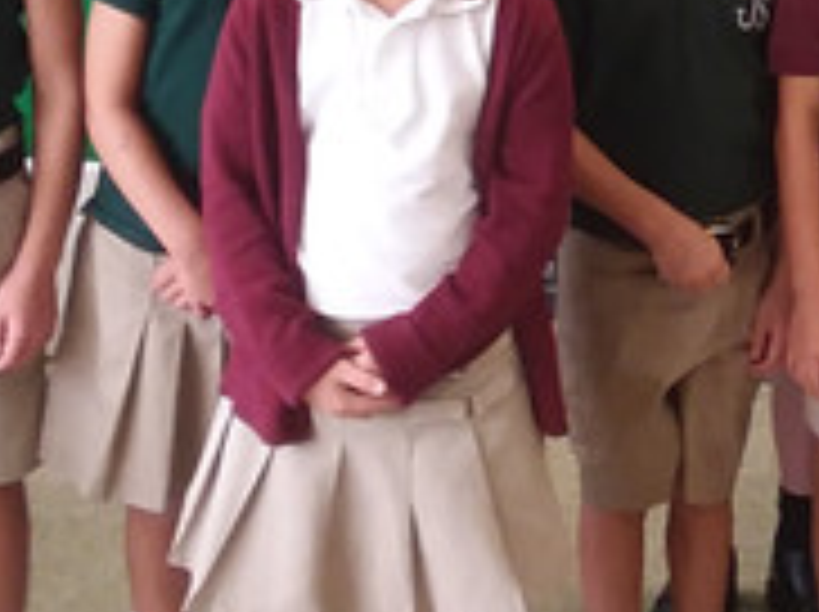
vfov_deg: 14.1
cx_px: 814
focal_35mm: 102
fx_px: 2410
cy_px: -108
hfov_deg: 18.8
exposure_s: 1/30
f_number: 1.9
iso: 125
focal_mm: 2.47
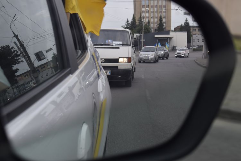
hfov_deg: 24.6
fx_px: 552
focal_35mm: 82
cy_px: 80
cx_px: 120
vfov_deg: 16.6
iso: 220
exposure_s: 1/250
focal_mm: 55
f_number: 8
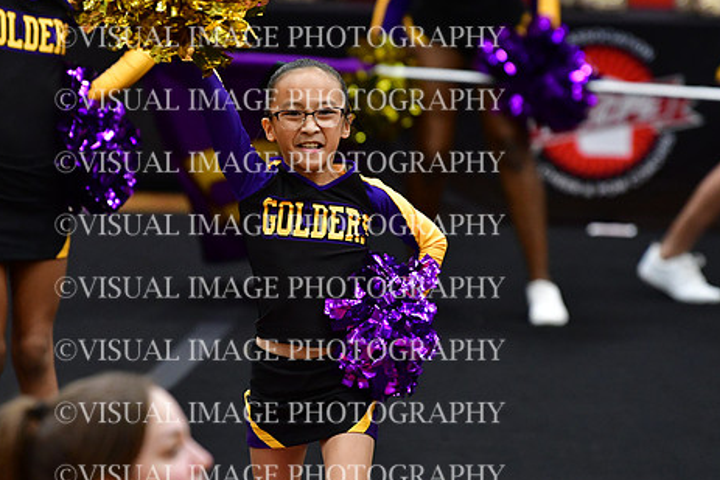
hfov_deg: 5.5
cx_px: 280
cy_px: 193
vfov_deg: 3.7
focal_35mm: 376
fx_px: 7522
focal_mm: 200
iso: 4000
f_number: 3.5
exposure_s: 1/500
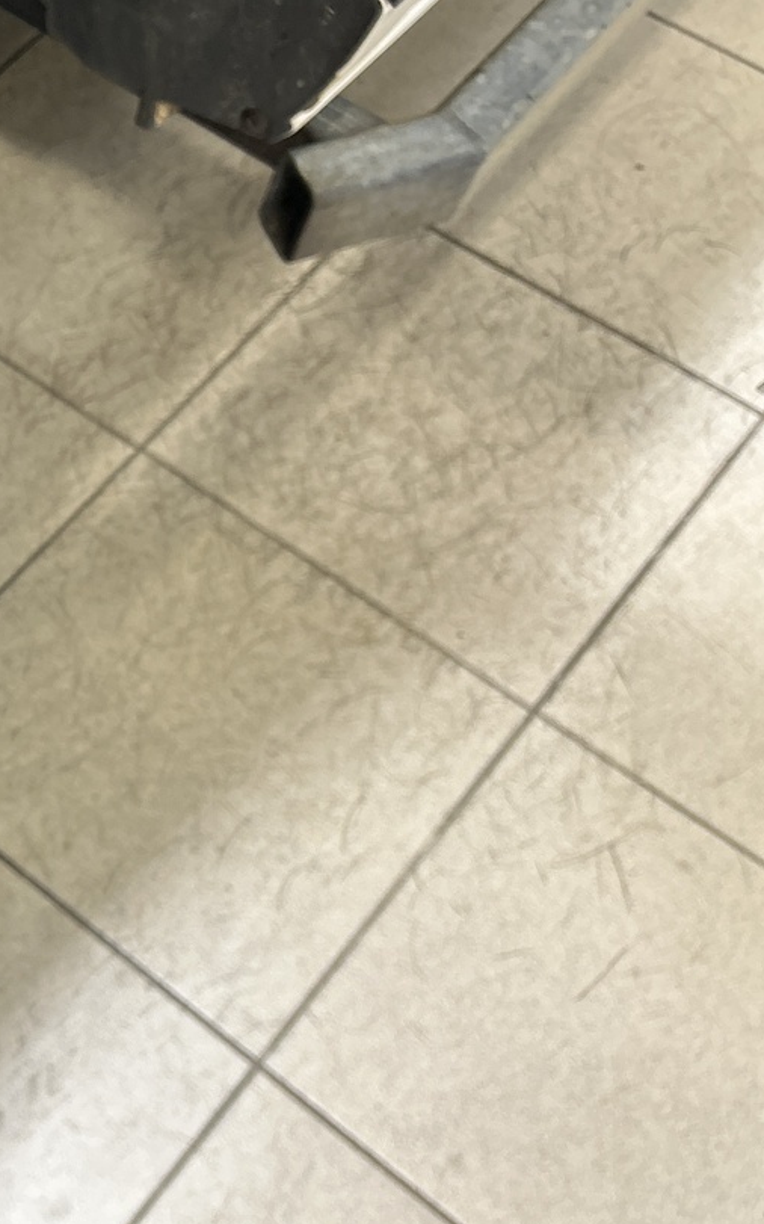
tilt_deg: -60.6
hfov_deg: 22.5
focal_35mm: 49
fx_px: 1633
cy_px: 586
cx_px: -322
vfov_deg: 41.1
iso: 100
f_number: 1.5
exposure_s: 1/50
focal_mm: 5.7
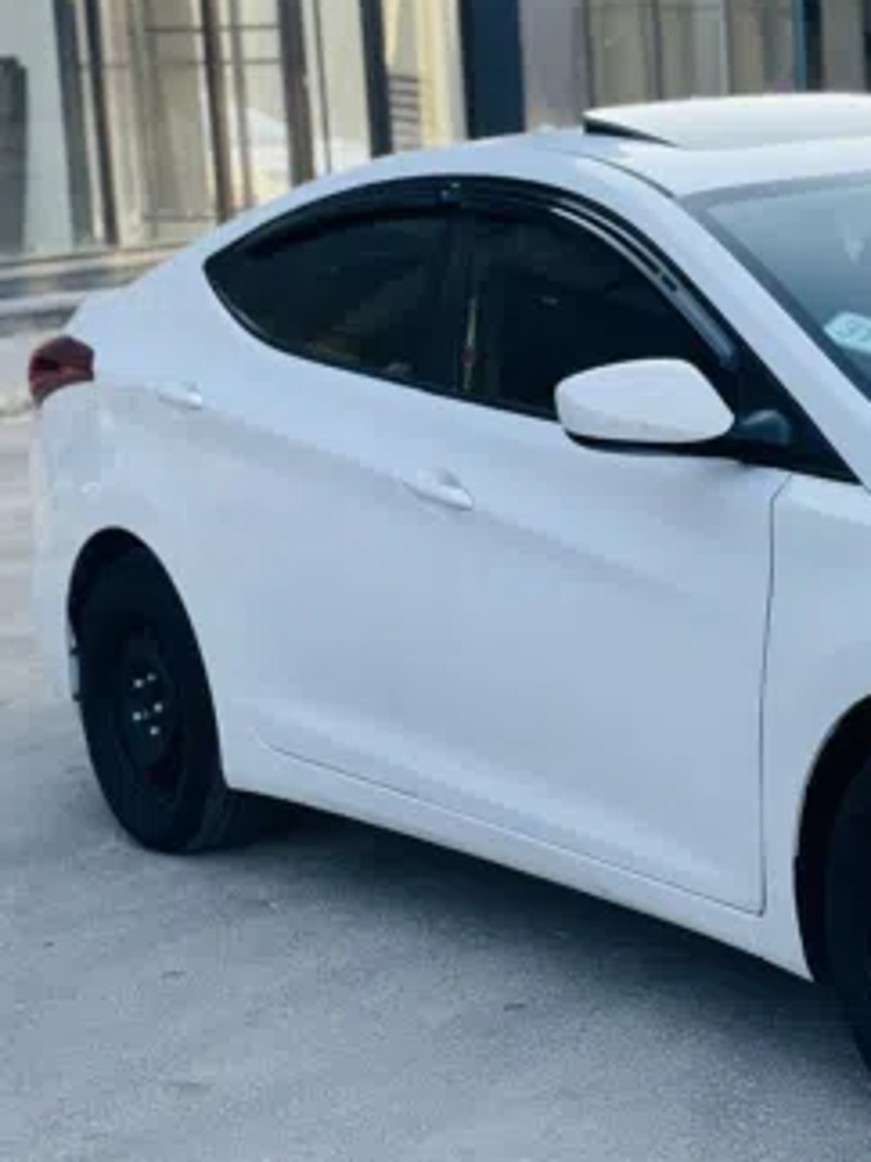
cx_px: 1037
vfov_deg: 19.1
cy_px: 540
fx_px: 3458
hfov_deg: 13.9
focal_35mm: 103
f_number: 2
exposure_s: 1/285
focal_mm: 6
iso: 32
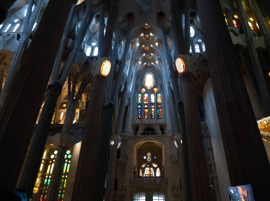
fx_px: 202
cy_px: 100
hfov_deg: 67.4
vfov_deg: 53.1
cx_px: 151
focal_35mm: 26
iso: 8000
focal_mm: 24
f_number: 5.6
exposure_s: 1/125
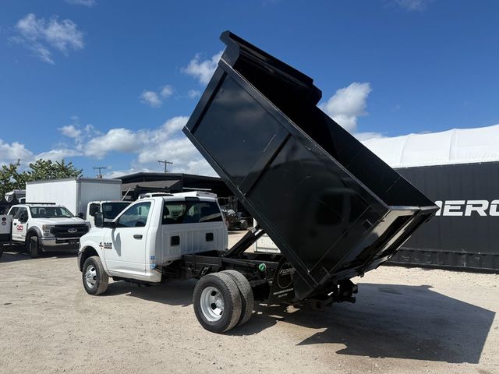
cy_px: 187
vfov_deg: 56.8
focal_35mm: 24
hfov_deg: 71.6
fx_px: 346
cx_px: 250
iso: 80
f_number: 1.78
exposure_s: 1/7353
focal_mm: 6.76
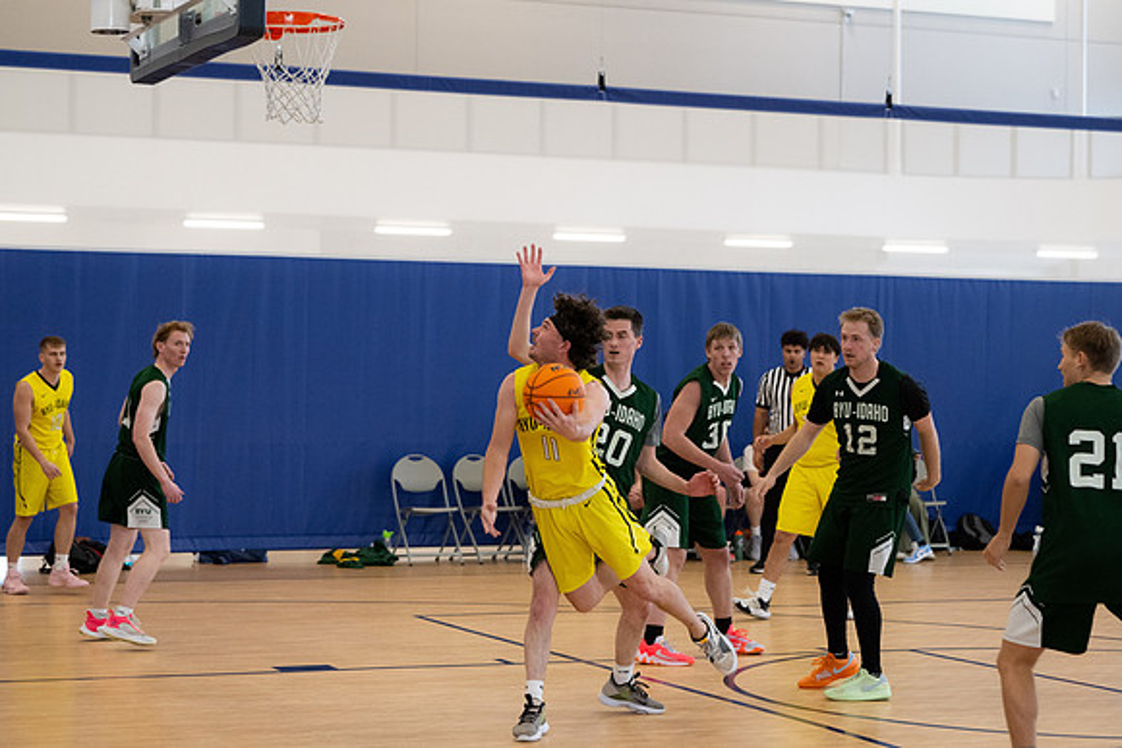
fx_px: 2466
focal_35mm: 79
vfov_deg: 17.3
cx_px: 619
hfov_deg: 25.6
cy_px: 413
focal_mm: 70
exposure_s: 1/640
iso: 4000
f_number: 3.5
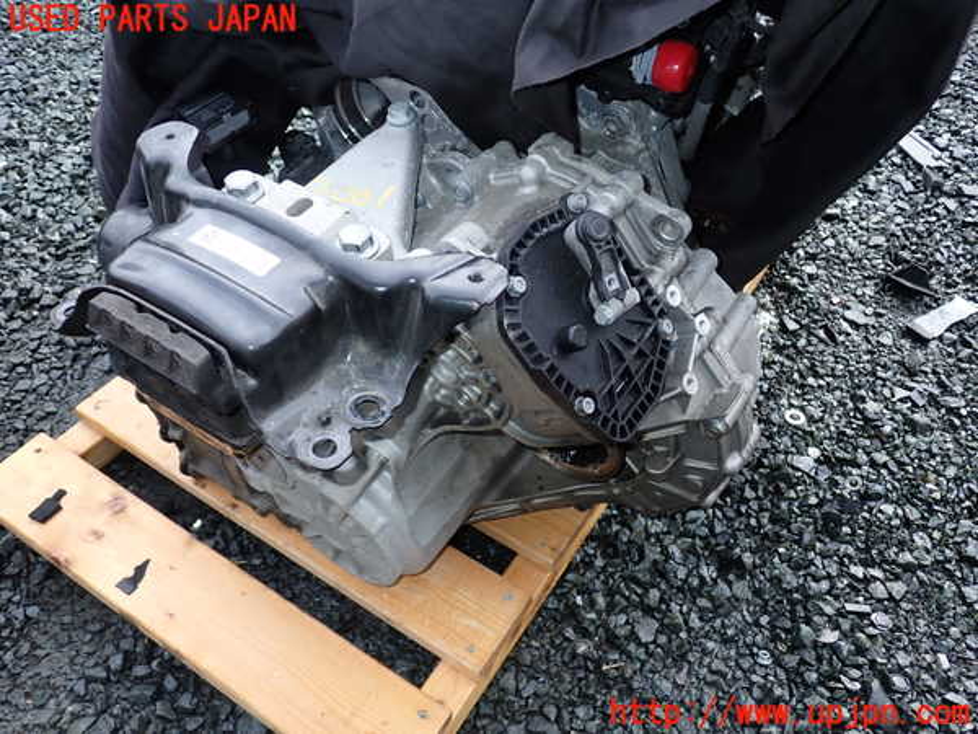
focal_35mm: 30
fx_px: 848
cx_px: 489
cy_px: 367
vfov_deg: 46.8
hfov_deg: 60.0
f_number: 6.3
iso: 100
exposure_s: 1/30
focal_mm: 5.4
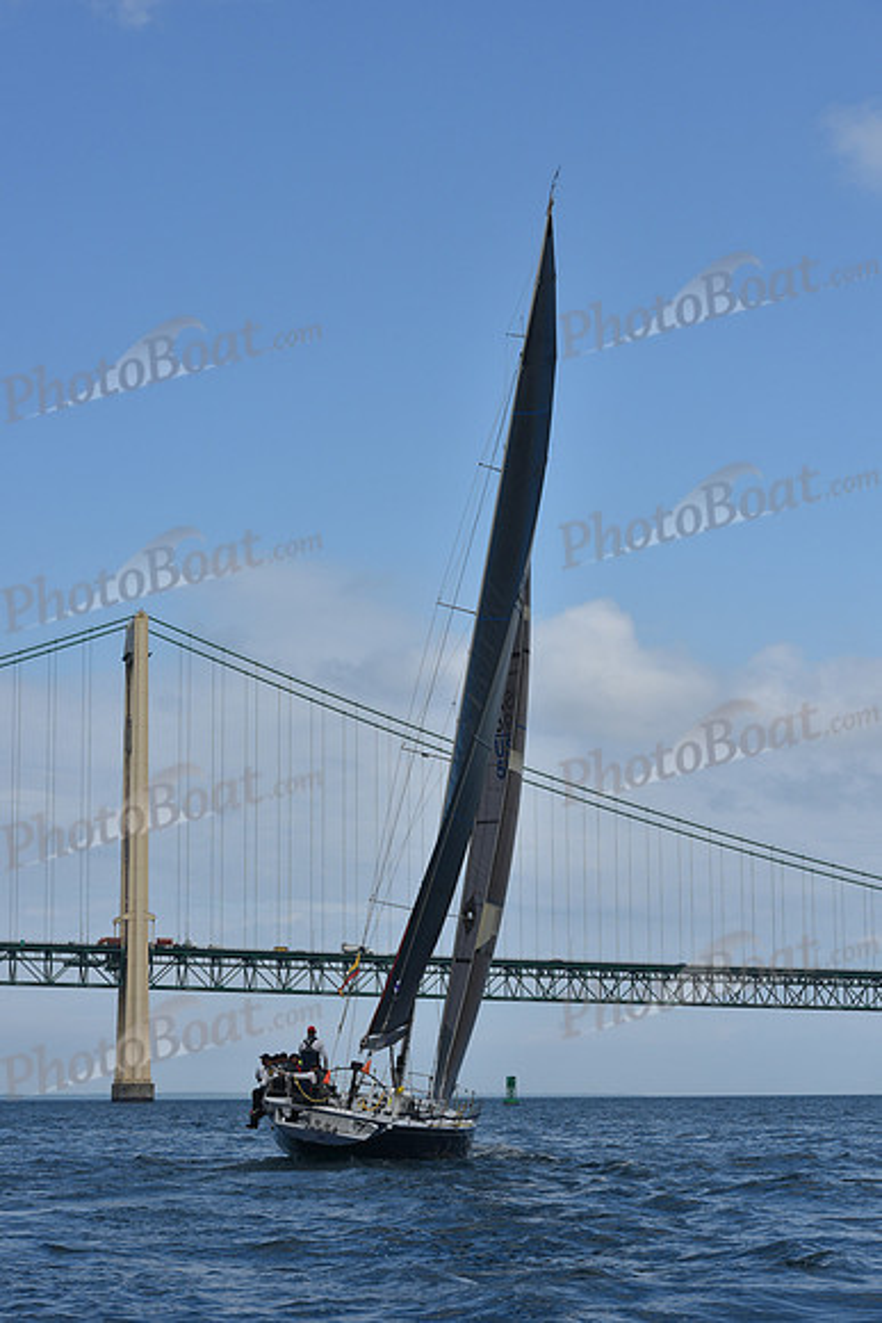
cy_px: 662
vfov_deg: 28.8
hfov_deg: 19.5
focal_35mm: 70
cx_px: 441
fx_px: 2571
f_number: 10
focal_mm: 70
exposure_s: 1/800
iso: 250
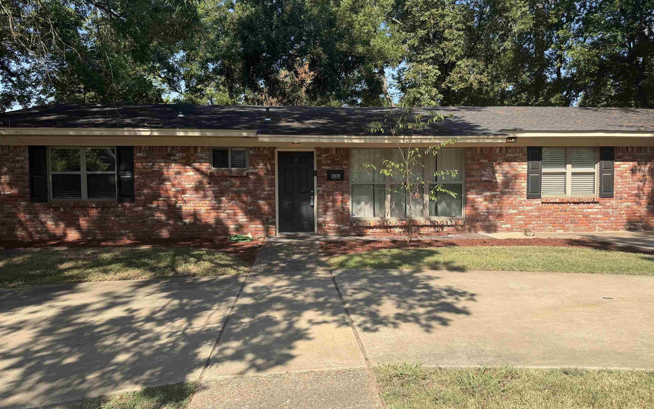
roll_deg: +0.7
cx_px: 334
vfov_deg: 47.6
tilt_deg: -2.6
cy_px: 207
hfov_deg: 70.4
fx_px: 463
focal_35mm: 26
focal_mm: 6.76
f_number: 1.78
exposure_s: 1/2445
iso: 80
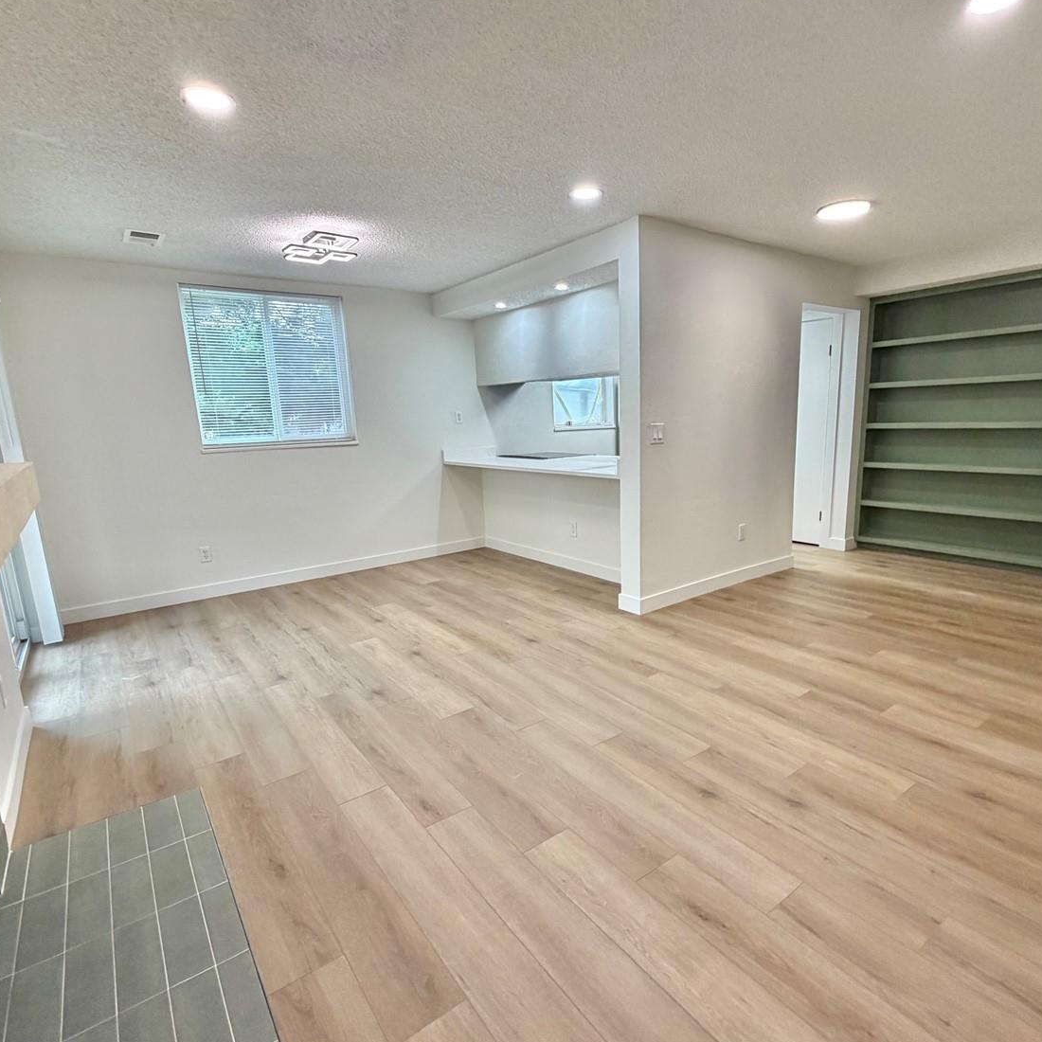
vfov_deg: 80.7
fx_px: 613
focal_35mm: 18
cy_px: 541
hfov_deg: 80.6
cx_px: 554
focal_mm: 2.22
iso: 200
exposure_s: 1/120
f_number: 2.2
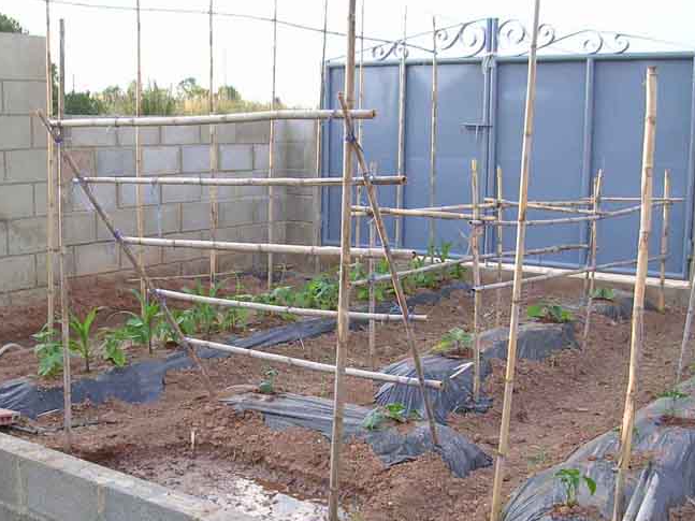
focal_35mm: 47
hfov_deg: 40.4
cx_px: 304
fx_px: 943
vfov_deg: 30.8
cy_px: 319
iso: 50
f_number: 2.8
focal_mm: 5.8
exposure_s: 1/118
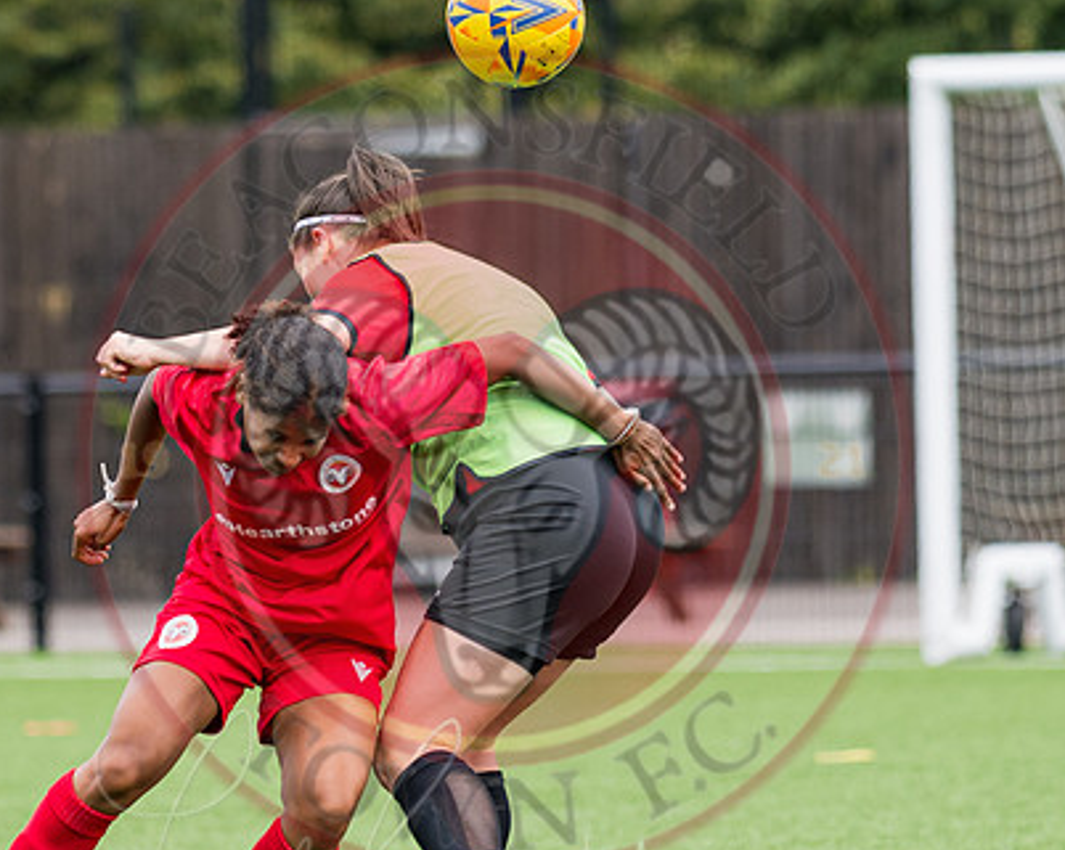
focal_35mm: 477
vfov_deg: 3.2
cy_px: 587
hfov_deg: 4.1
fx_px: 15024
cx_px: 605
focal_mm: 135
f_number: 2
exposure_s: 1/4000
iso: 200
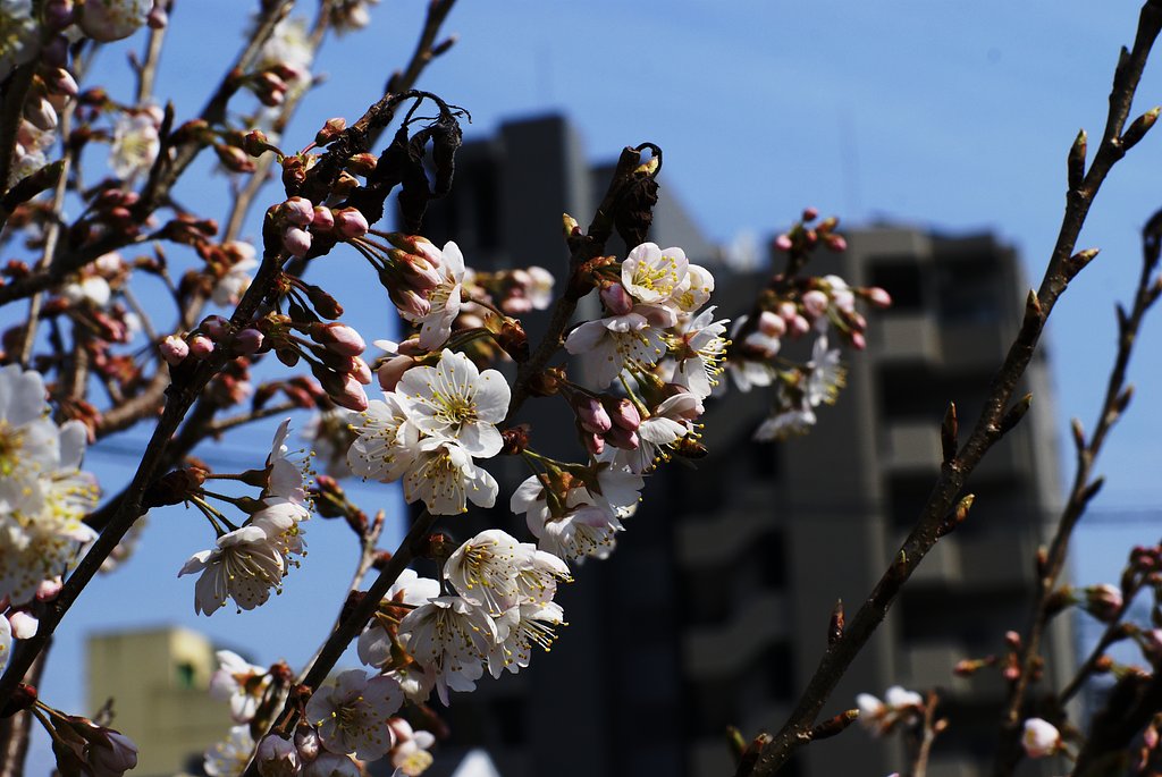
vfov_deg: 18.2
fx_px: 2423
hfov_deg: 27.0
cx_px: 581
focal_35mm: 75
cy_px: 388
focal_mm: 50
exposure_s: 1/250
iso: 100
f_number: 11
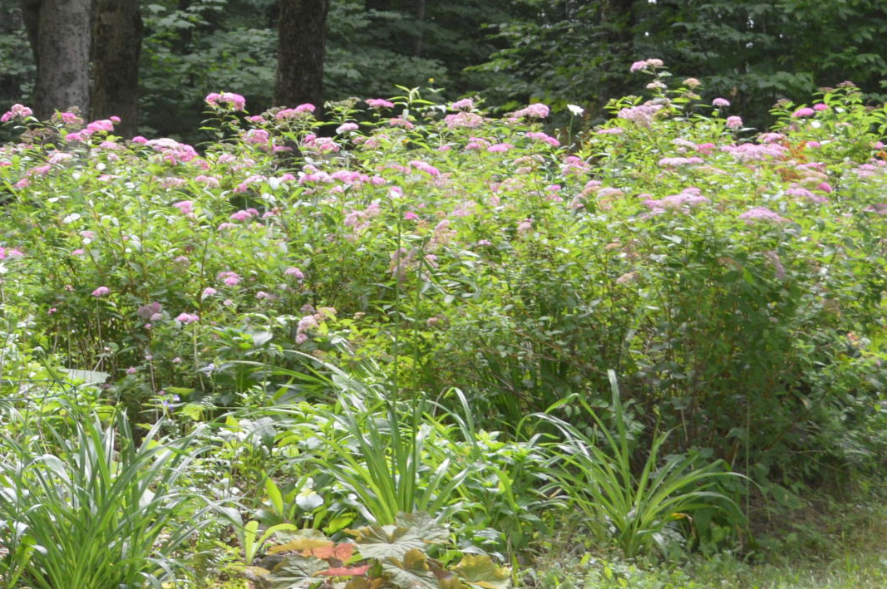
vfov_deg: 10.1
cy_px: 134
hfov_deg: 14.8
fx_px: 3323
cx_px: -94
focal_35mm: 135
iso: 400
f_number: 5.6
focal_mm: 32
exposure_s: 1/125
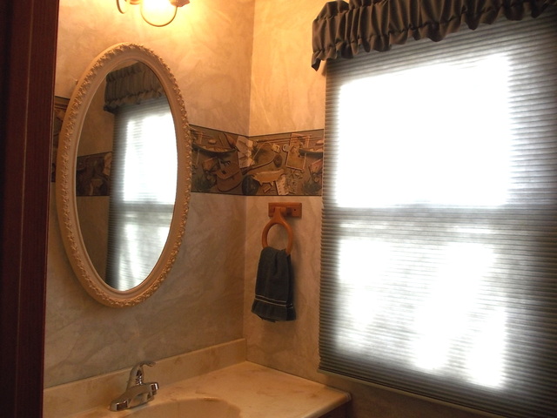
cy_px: 209
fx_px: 451
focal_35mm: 28
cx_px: 278
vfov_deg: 49.7
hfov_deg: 63.4
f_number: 2.7
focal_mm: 4
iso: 80
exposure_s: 1/40
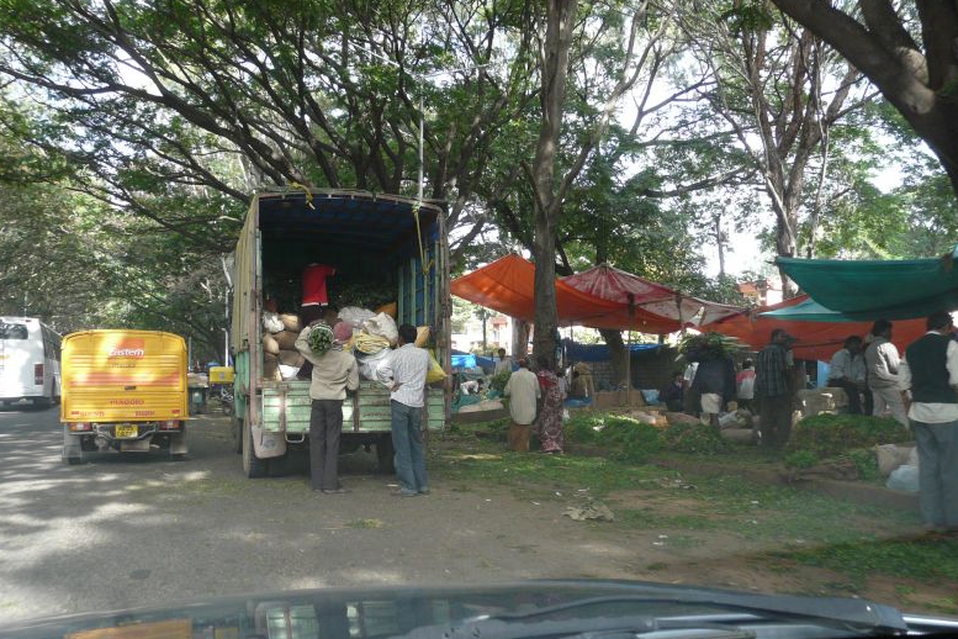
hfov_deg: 61.9
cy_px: 366
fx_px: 798
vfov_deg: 43.5
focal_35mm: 30
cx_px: 481
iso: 160
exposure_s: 1/125
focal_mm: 4.6
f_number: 2.8
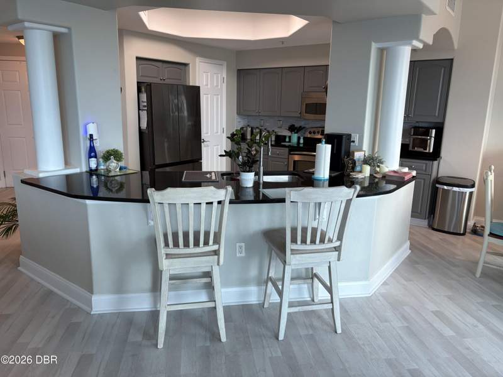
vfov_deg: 53.1
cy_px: 188
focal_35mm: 26
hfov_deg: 67.3
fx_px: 378
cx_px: 252
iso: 125
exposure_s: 1/120
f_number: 1.6
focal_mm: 5.96
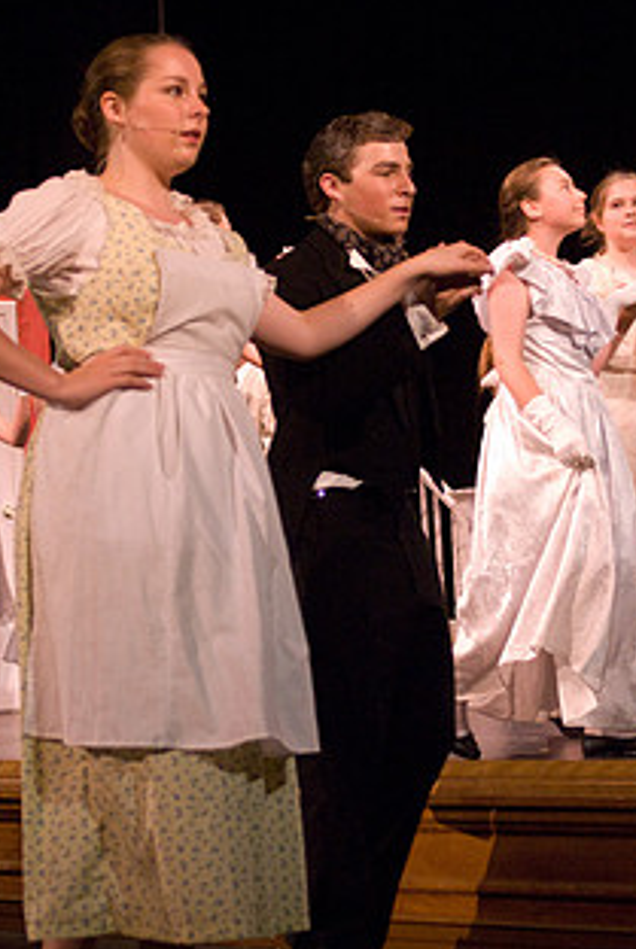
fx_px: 2000
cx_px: 385
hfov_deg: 18.1
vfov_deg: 26.7
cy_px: 402
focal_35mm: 76
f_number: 2.8
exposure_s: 1/160
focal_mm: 35
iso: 1600
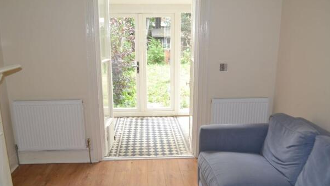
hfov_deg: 62.6
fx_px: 271
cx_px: 162
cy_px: 110
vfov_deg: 37.7
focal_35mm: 31
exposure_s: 1/100
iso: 400
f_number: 4
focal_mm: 18
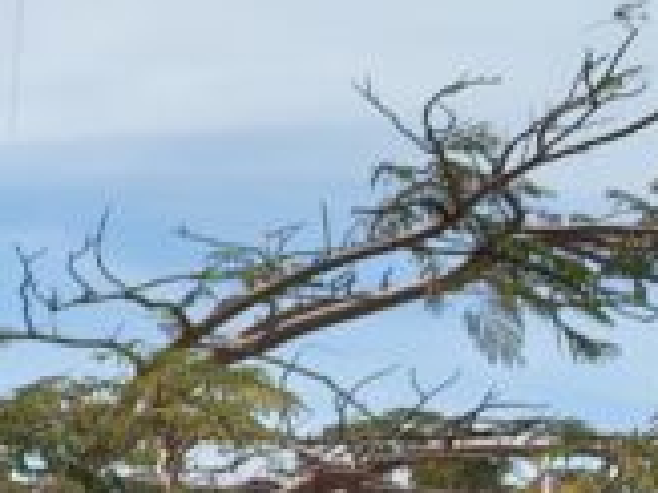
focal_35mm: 151
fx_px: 2868
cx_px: -1037
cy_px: 53
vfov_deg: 9.8
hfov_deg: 10.7
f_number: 1.8
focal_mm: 5.56
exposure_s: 1/1740
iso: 100
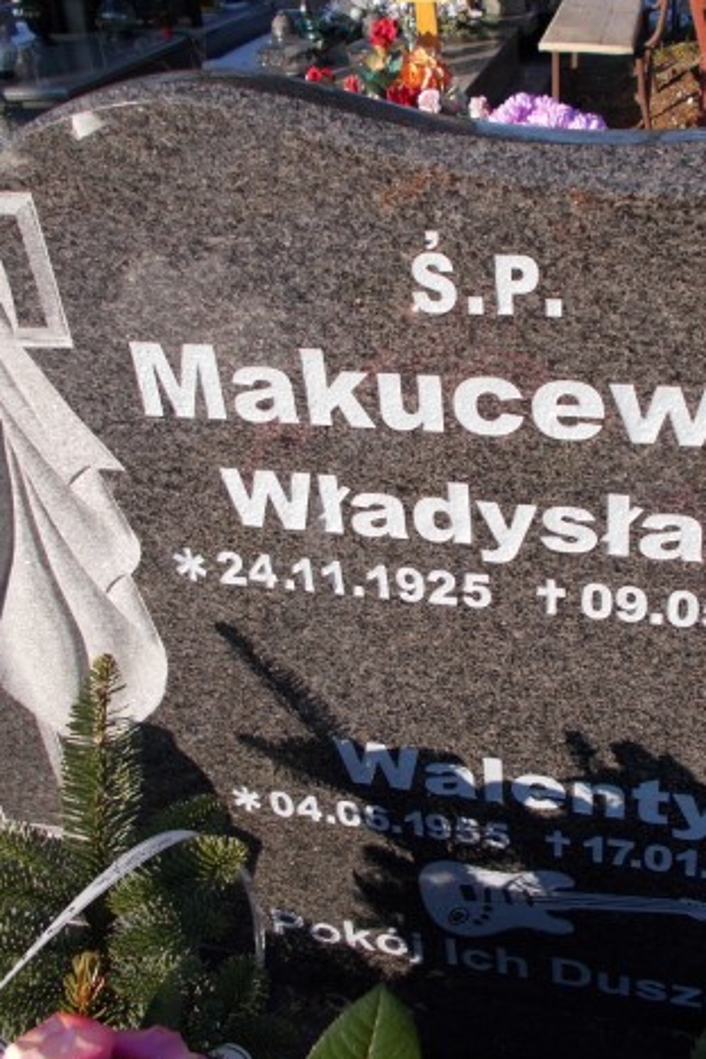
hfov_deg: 35.7
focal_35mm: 37
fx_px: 1088
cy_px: 527
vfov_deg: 51.9
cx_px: 453
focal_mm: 4.6
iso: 80
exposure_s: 1/100
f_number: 8
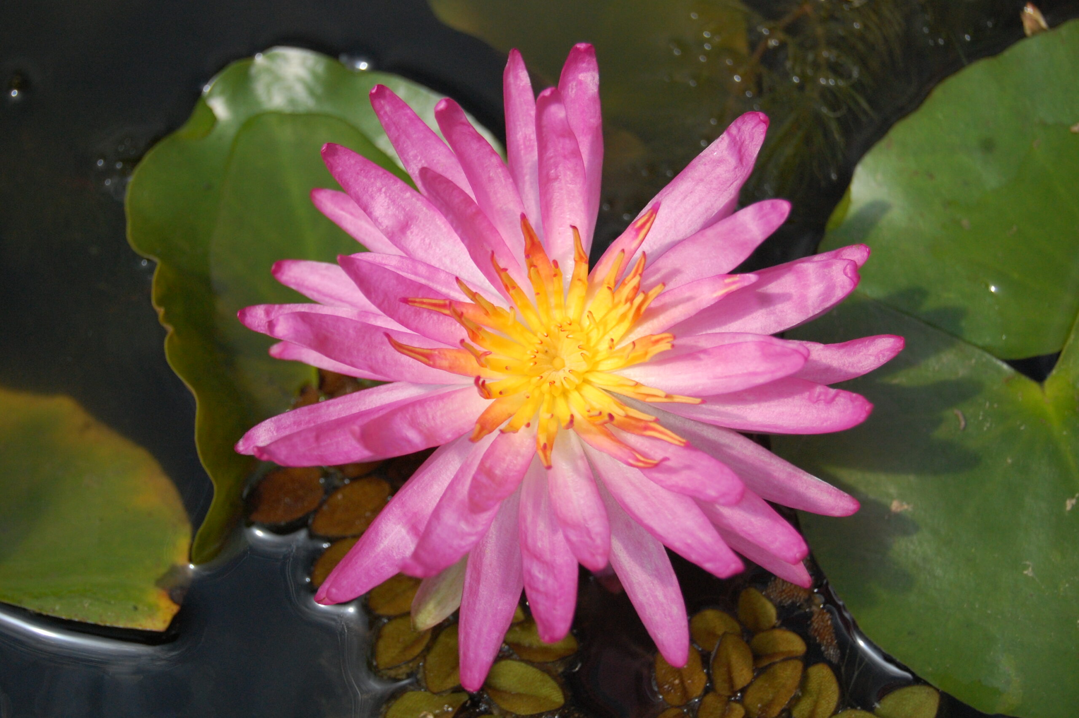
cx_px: 540
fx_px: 2470
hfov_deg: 24.6
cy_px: 359
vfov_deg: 16.5
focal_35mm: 82
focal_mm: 55
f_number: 5.6
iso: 800
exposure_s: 1/4000
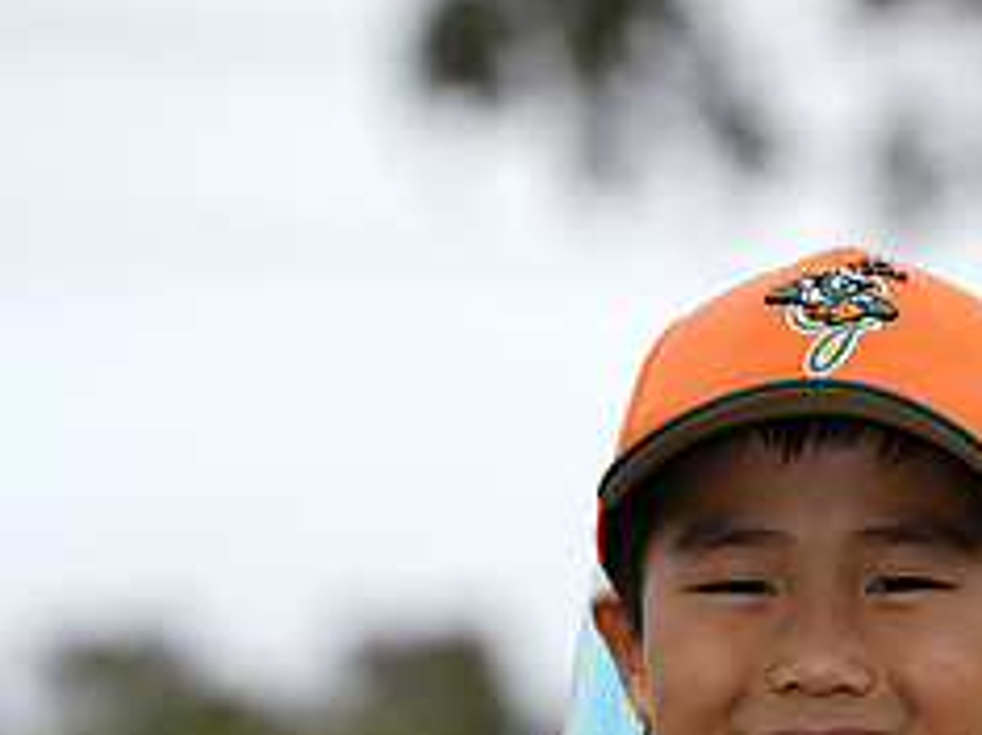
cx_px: 804
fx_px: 11994
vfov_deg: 3.5
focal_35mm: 423
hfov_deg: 4.7
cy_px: 1173
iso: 50
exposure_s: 1/250
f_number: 5.6
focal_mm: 178
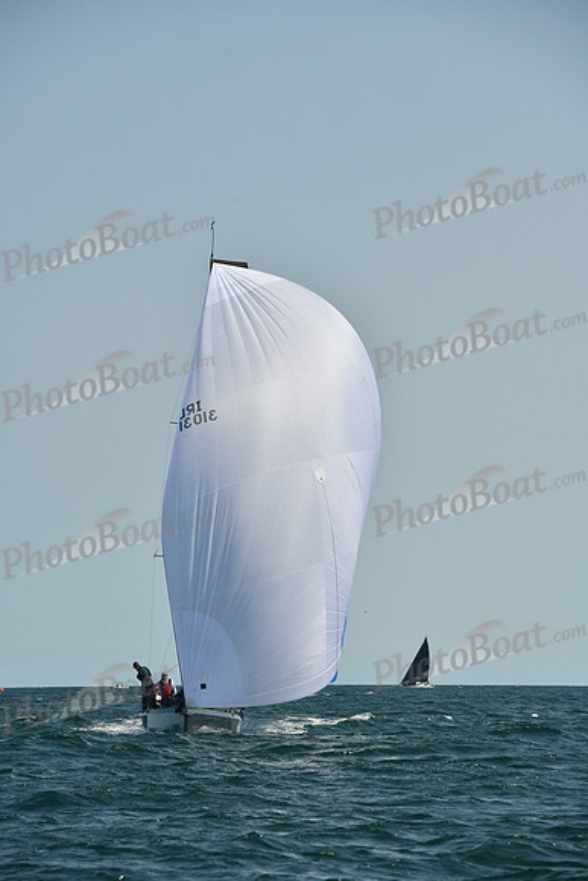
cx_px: 294
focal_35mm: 180
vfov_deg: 11.4
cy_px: 440
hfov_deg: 7.6
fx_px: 4407
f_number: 9
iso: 320
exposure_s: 1/640
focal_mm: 180
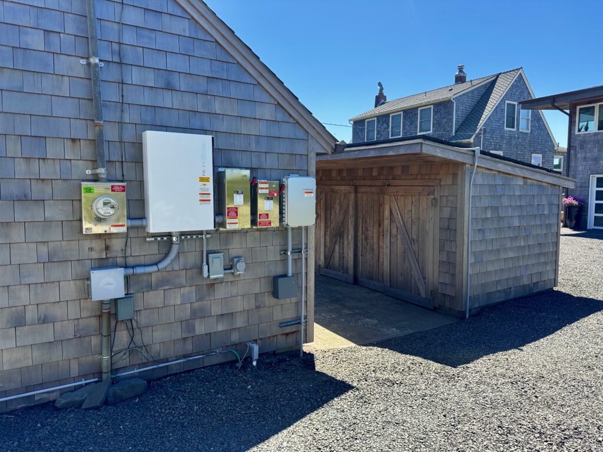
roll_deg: -0.4
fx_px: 418
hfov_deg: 71.6
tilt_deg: -5.9
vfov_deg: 56.8
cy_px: 226
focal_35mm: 24
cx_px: 302
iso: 80
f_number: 1.78
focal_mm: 6.76
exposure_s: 1/1767
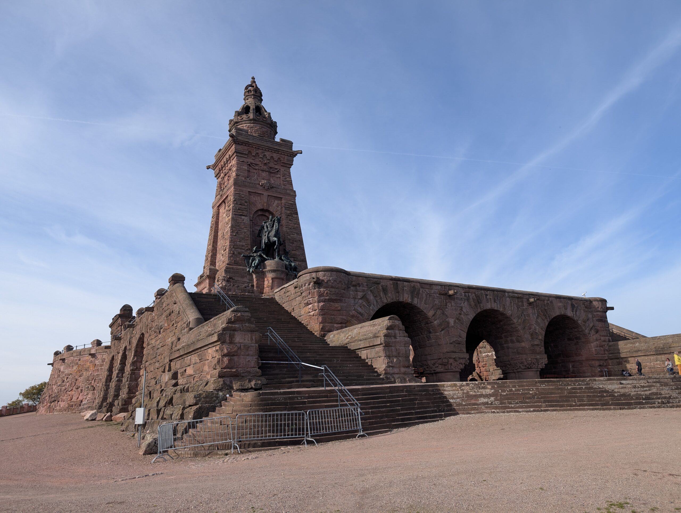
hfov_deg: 71.5
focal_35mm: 24
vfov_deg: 56.9
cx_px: 340
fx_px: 473
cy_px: 256
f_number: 1.68
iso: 20
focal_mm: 6.9
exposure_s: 1/795
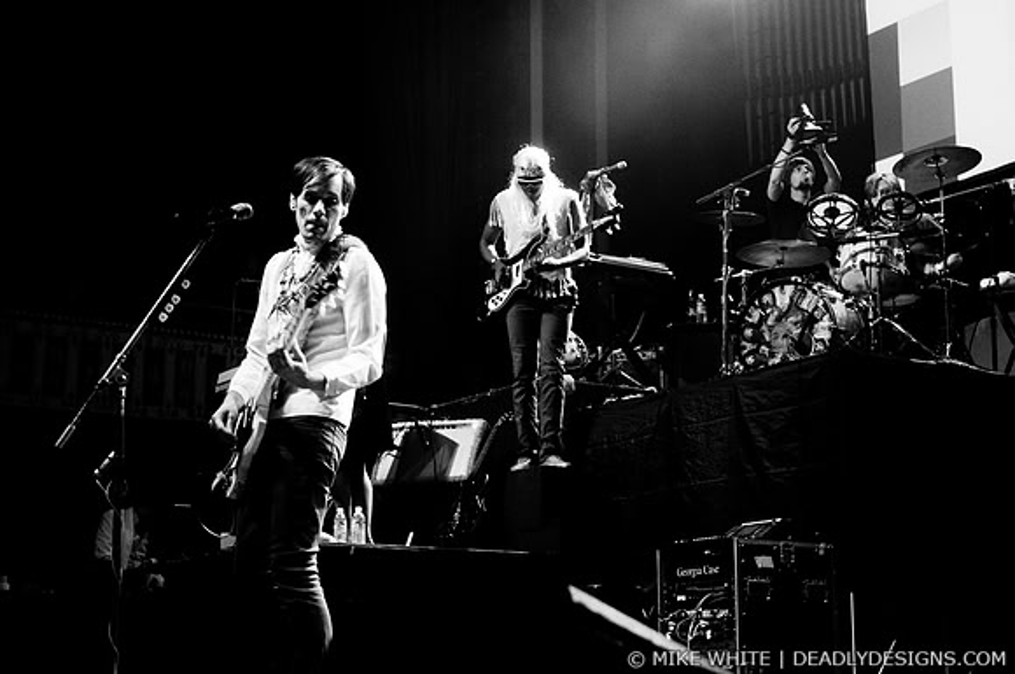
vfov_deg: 25.7
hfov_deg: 37.9
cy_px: 337
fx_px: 1478
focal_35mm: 52
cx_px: 508
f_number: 2.8
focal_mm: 35
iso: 640
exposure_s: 1/100
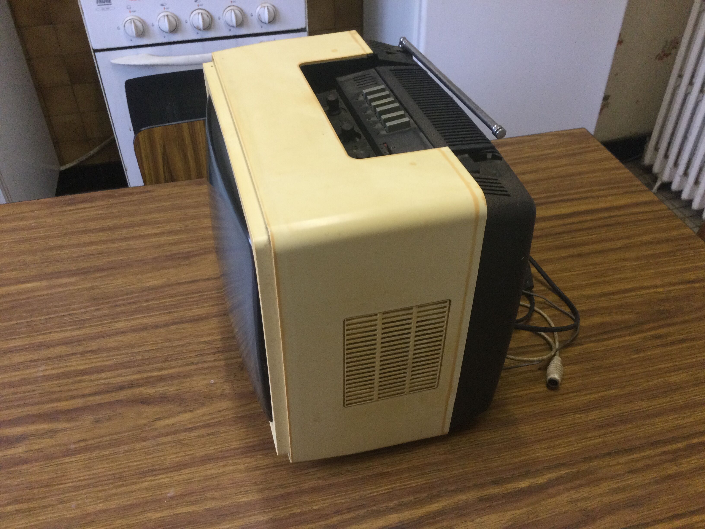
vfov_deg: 45.4
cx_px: 352
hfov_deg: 58.4
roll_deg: -1.1
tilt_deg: -41.7
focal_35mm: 31
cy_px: 264
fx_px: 631
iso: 125
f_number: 2.4
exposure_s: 1/33
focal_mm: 3.3
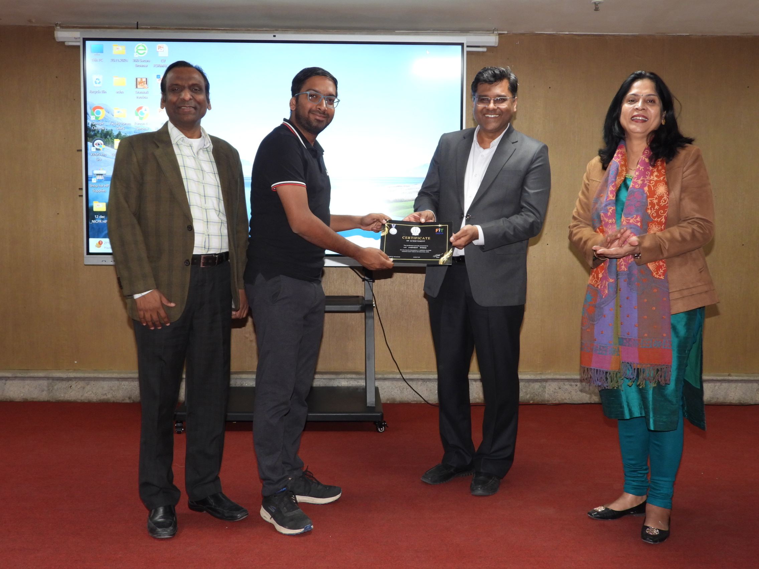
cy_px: 284
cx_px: 380
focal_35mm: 35
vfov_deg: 40.7
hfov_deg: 52.6
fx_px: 767
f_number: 3.2
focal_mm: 6.3
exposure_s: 1/30
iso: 200
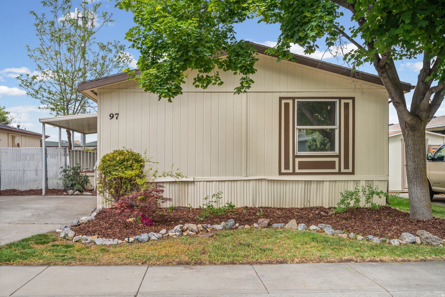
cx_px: 222
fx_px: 371
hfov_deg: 61.9
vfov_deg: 43.6
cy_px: 148
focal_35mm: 30
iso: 250
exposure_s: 1/80
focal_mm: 30
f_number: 9
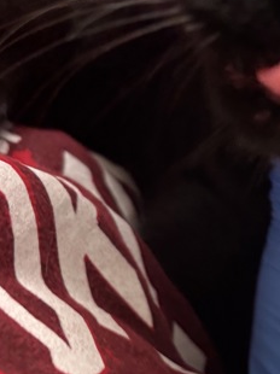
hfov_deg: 17.0
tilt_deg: -4.3
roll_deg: -2.4
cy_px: 242
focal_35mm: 86
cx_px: 232
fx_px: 929
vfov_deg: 22.7
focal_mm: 5.96
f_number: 1.6
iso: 200
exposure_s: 1/60
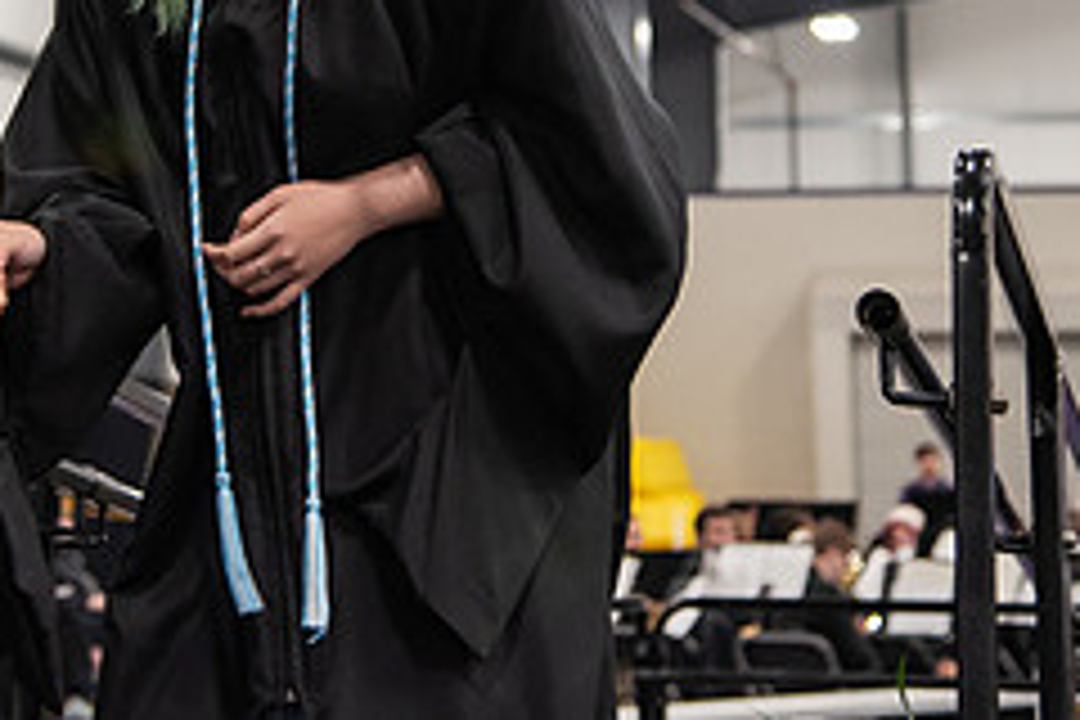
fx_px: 4200
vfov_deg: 9.7
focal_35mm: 140
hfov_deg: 14.6
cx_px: 220
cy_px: -146
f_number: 4
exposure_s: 1/125
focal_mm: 58
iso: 2000
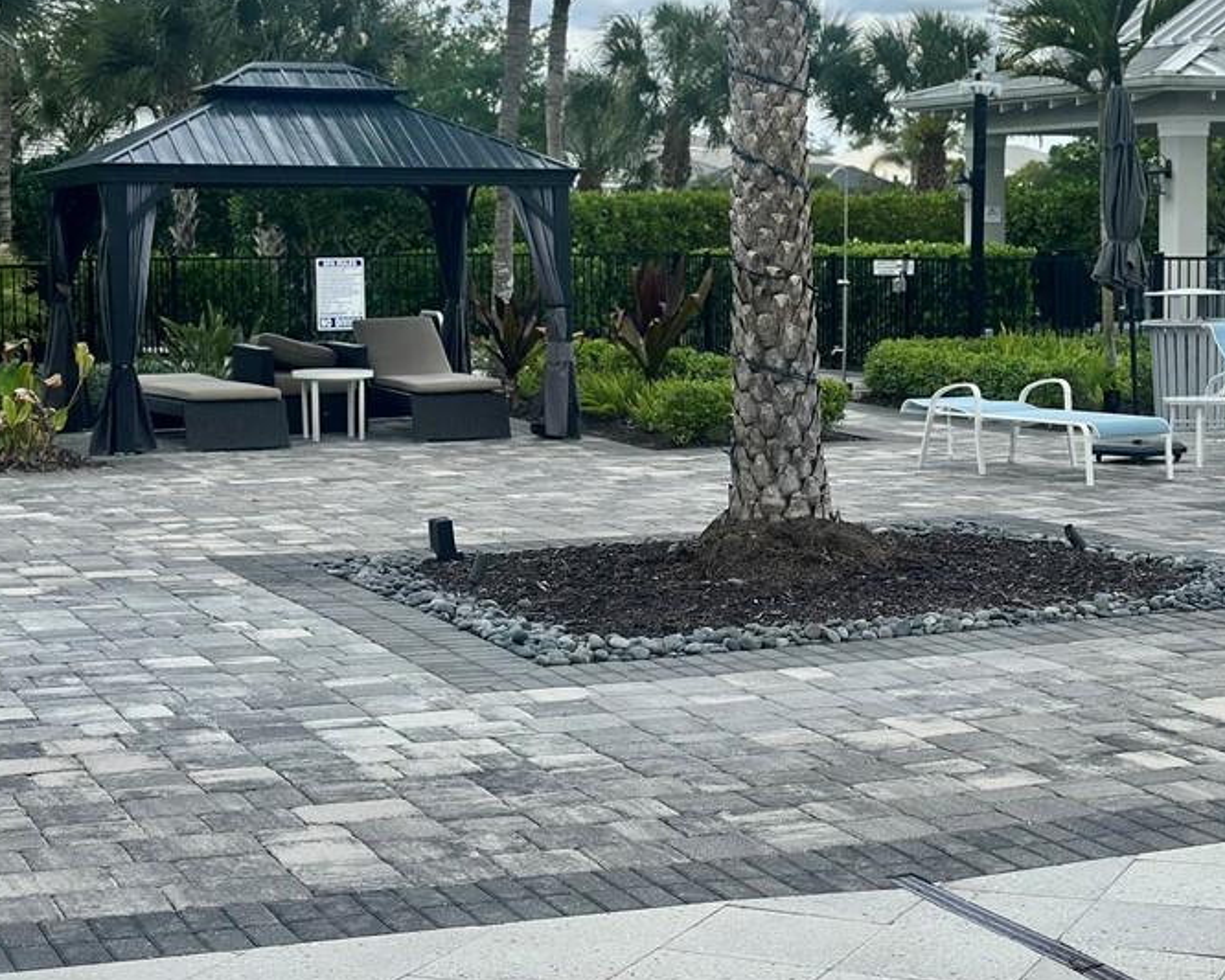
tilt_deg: -2.1
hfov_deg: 26.3
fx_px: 2611
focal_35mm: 72
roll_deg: +0.5
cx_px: 804
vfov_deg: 21.2
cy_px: 373
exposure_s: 1/2809
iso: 100
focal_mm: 6.86
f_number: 1.78
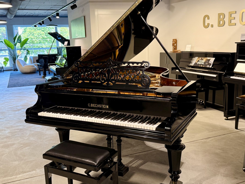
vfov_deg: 56.8
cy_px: 92
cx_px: 122
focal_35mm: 24
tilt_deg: -10.2
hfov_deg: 71.6
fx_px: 170
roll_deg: +1.6
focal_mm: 6.76
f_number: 1.78
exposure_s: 1/100
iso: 125
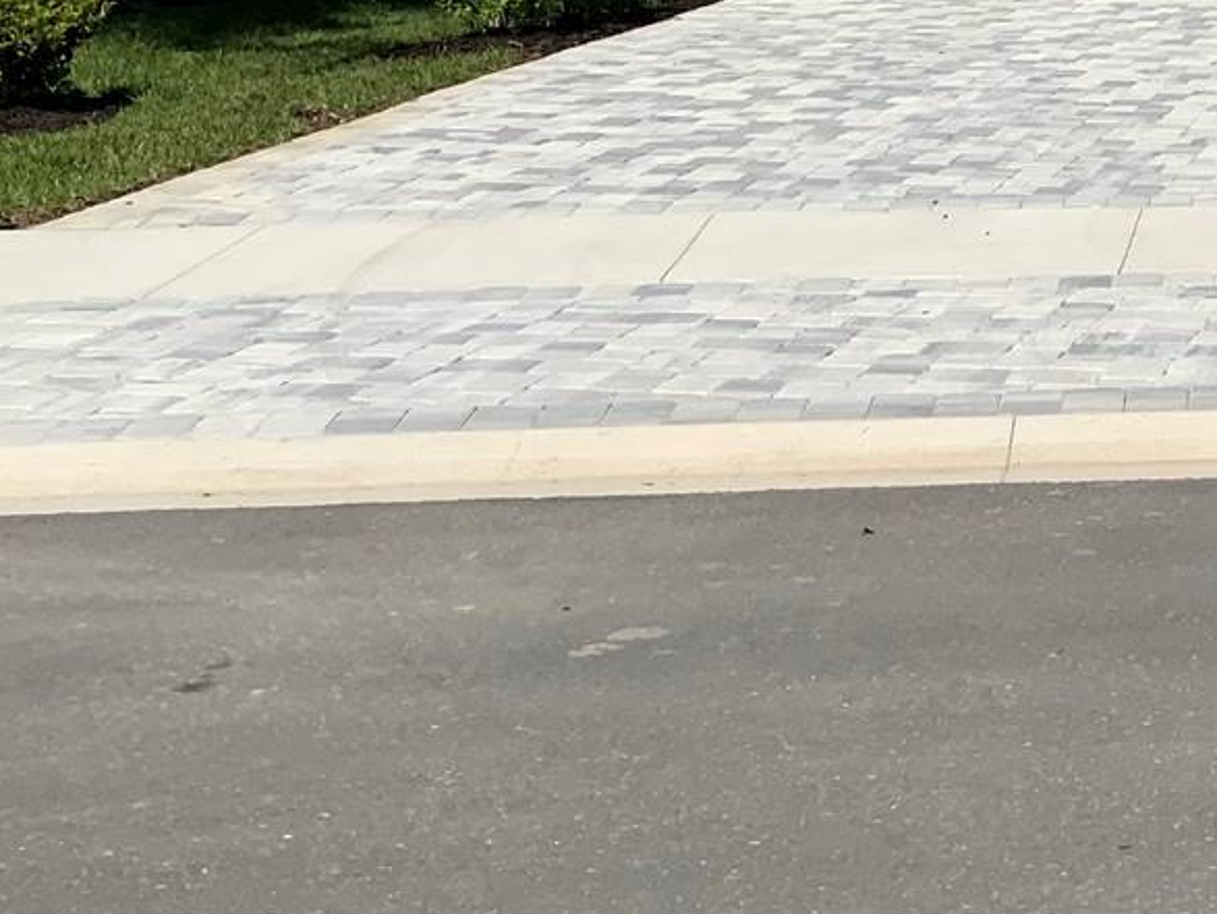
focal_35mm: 79
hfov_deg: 22.3
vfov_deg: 18.1
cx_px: 1553
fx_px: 2779
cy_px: -54
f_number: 1.8
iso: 20
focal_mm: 3
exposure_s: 1/3788
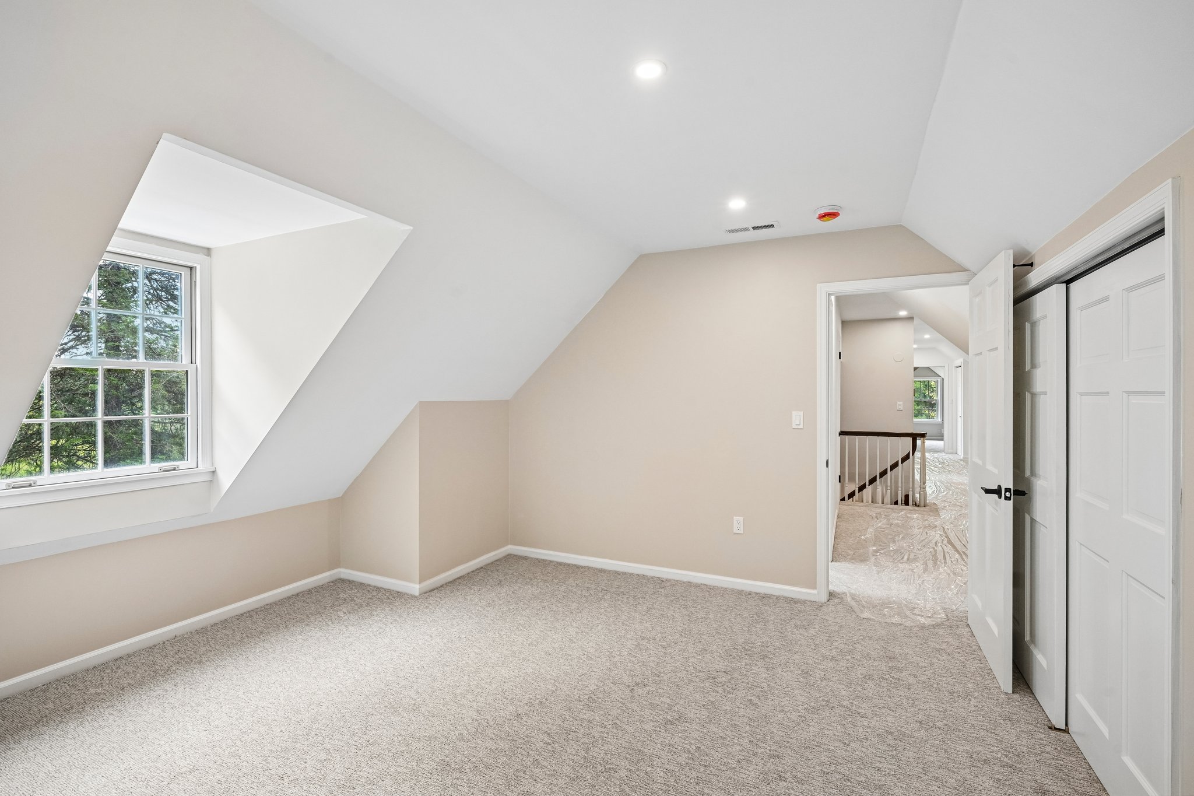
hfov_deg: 96.7
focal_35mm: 16
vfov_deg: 73.7
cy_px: 398
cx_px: 597
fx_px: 531
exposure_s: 1/40
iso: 800
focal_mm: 16
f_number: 8
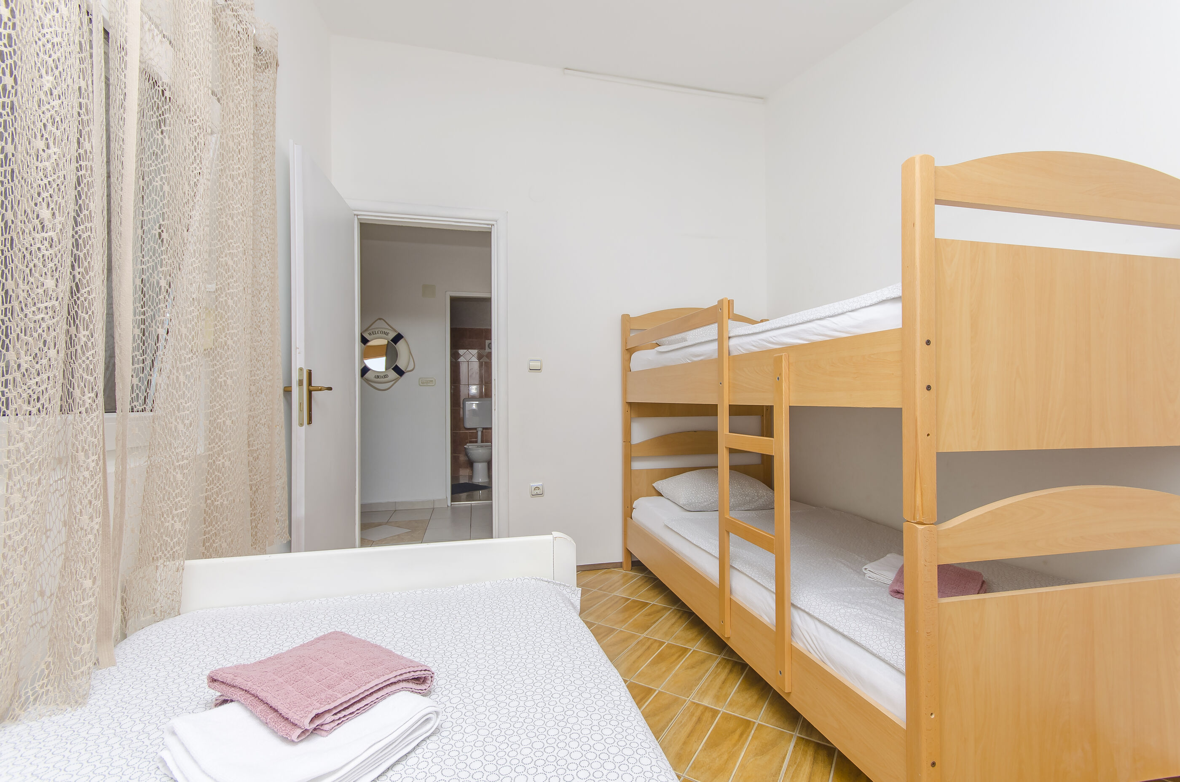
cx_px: 590
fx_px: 491
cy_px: 391
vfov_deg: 77.1
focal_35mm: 15
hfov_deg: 100.5
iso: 100
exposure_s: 1/160
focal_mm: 10
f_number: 7.1
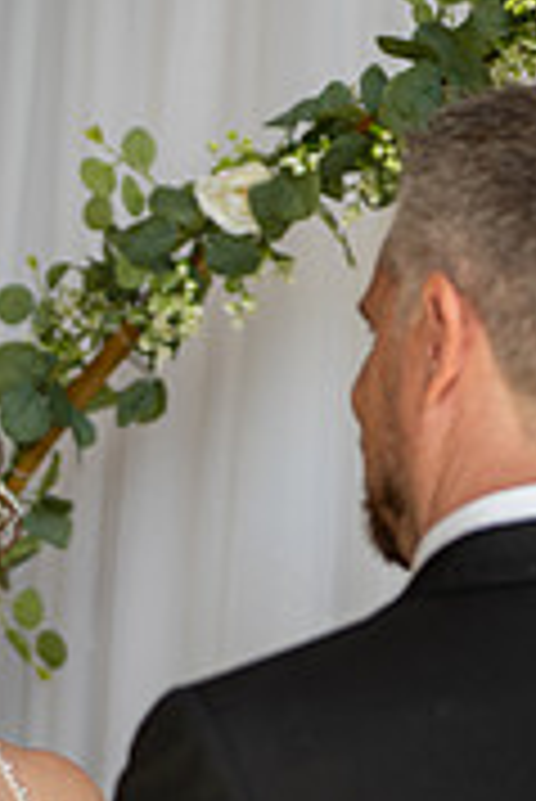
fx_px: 3945
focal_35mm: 177
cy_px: 900
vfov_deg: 11.4
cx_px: -50
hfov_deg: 7.7
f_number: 3.2
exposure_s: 1/160
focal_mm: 70
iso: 125
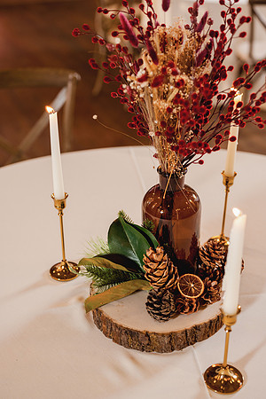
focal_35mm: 50
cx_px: 133
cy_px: 200
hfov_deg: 27.0
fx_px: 554
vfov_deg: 39.6
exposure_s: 1/80
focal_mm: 50
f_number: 2.8
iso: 400
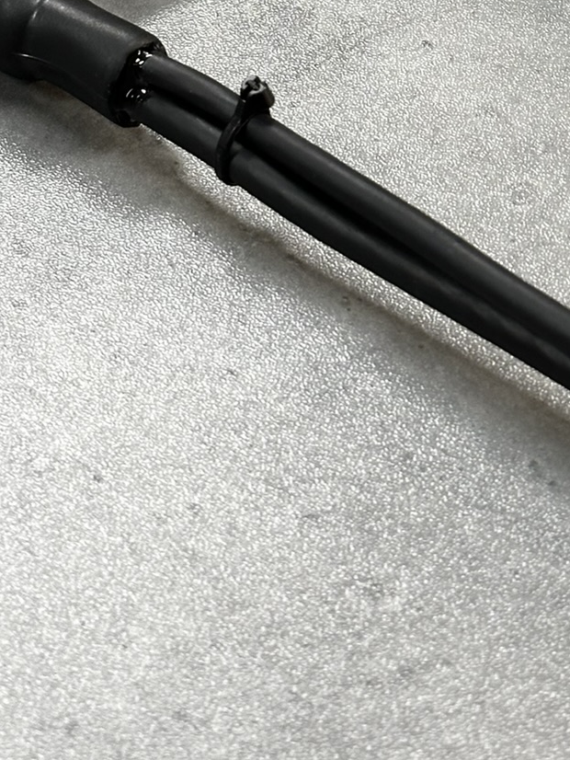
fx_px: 2611
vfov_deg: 15.9
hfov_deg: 12.4
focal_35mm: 119
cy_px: -165
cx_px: 514
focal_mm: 6.86
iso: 125
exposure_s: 1/60
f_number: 1.78
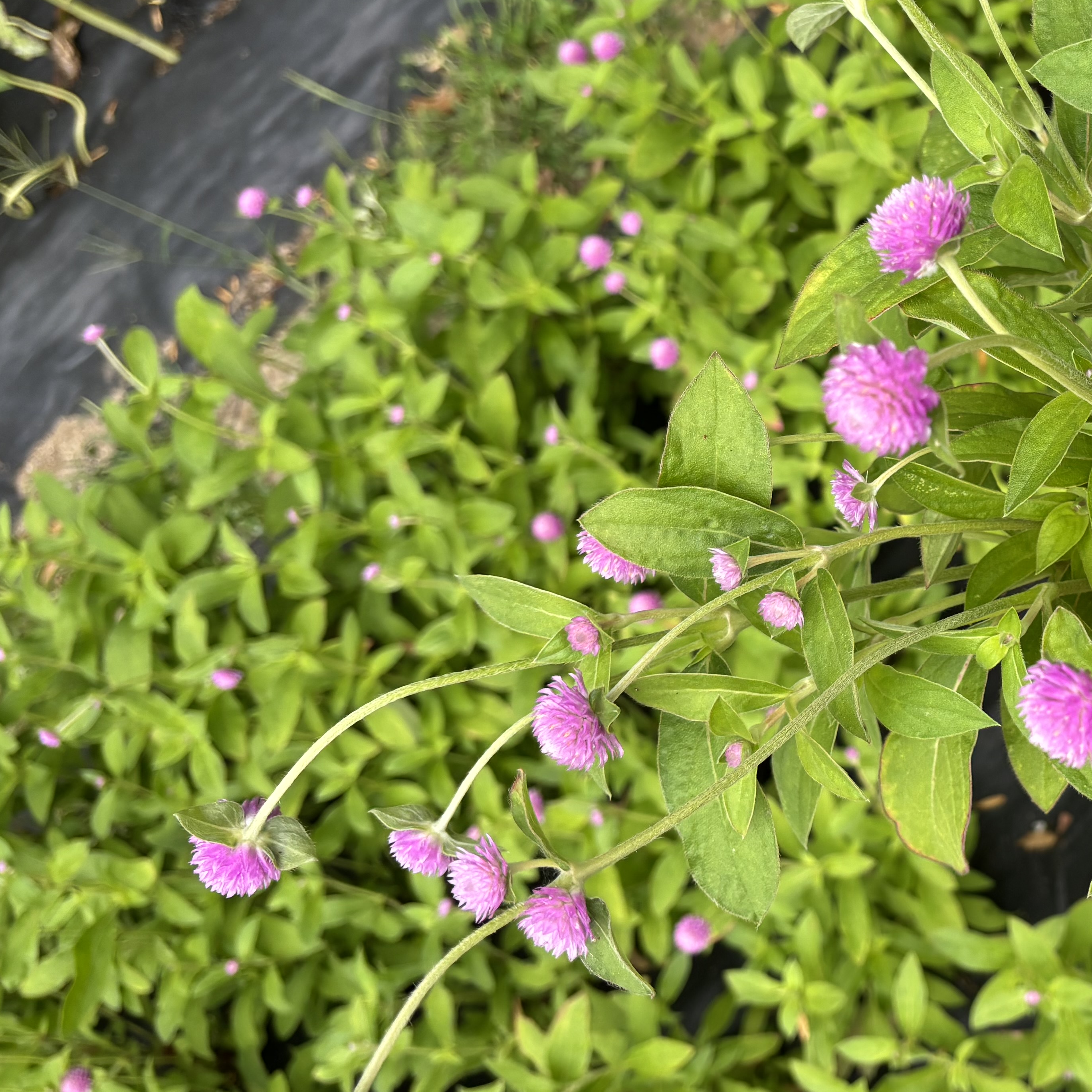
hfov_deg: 32.7
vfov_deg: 35.3
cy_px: 449
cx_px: 1069
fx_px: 1713
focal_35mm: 48
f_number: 1.6
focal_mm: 5.96
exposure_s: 1/121
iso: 80
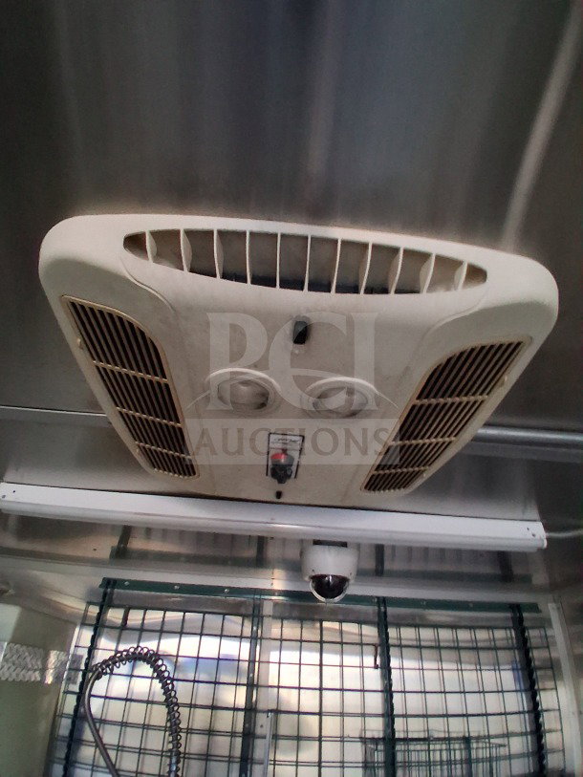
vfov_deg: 91.0
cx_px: 292
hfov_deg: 74.7
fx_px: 382
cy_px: 388
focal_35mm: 17
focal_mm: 1.4
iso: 500
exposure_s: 1/24
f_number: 2.2
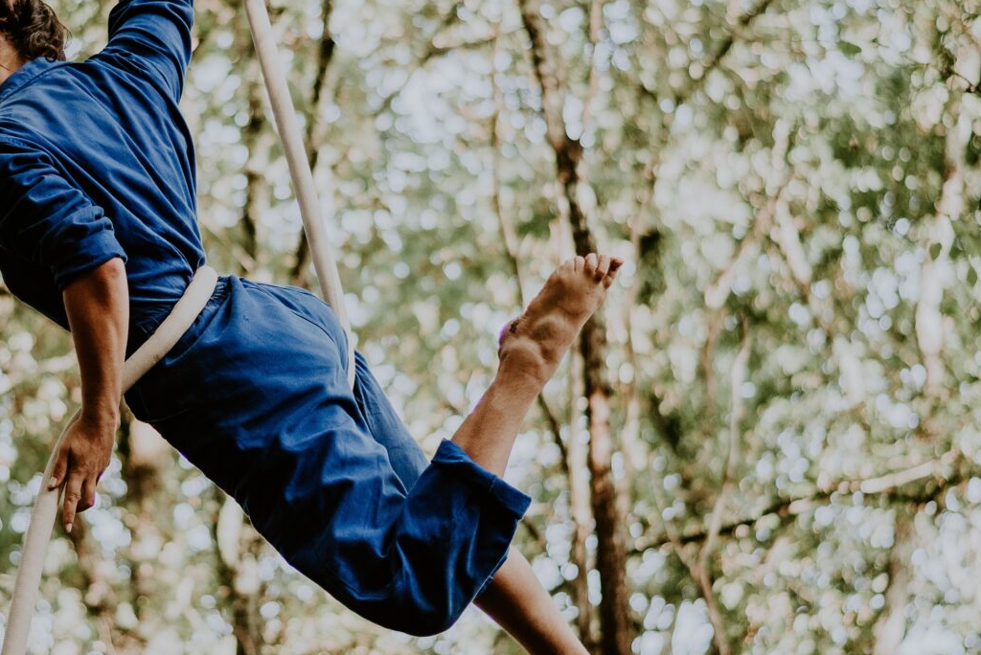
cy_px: 284
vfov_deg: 11.0
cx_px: 319
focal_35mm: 125
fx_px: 3408
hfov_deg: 16.3
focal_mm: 50
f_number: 1.8
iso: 160
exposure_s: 1/500
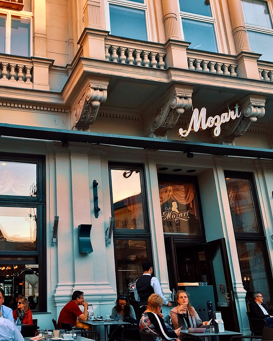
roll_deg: +1.1
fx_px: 384
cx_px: 69
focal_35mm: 38
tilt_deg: +17.8
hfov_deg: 38.2
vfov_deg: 47.9
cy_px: 170
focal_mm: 4.15
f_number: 2.2
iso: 25
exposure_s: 1/313
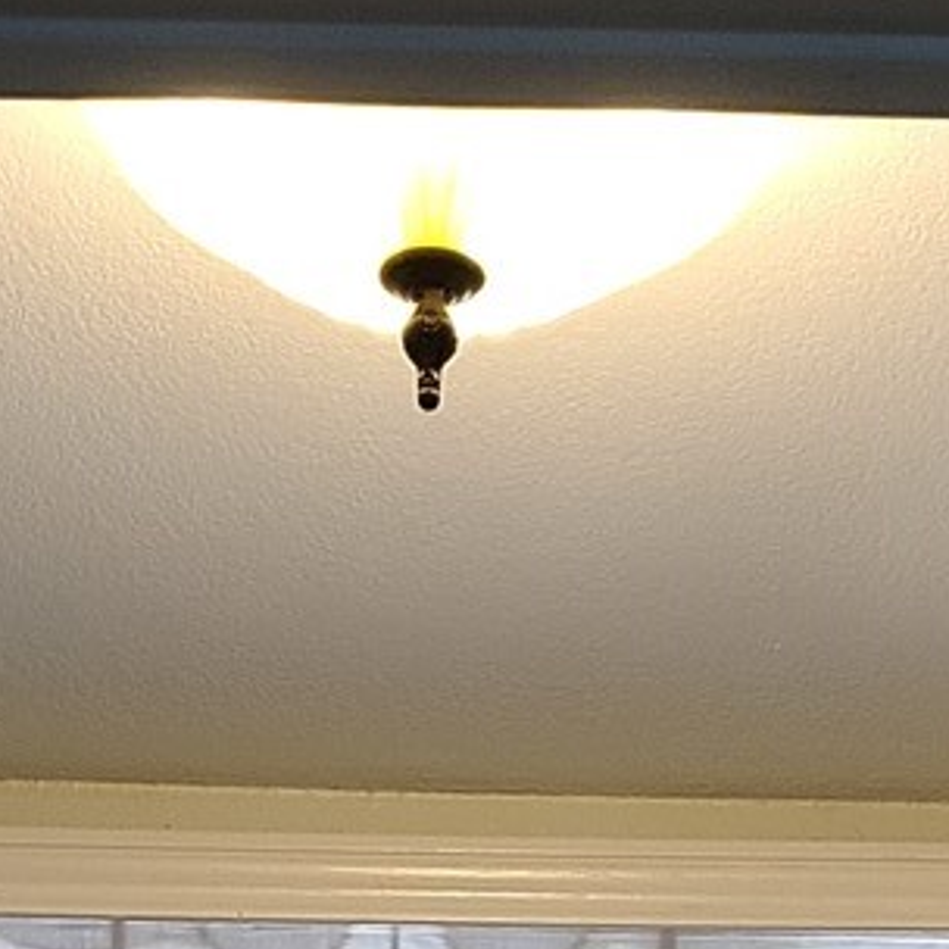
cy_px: 3106
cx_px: 431
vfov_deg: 8.7
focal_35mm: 155
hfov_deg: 11.3
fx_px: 4808
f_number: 1.8
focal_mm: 5.4
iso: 50
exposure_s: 1/60
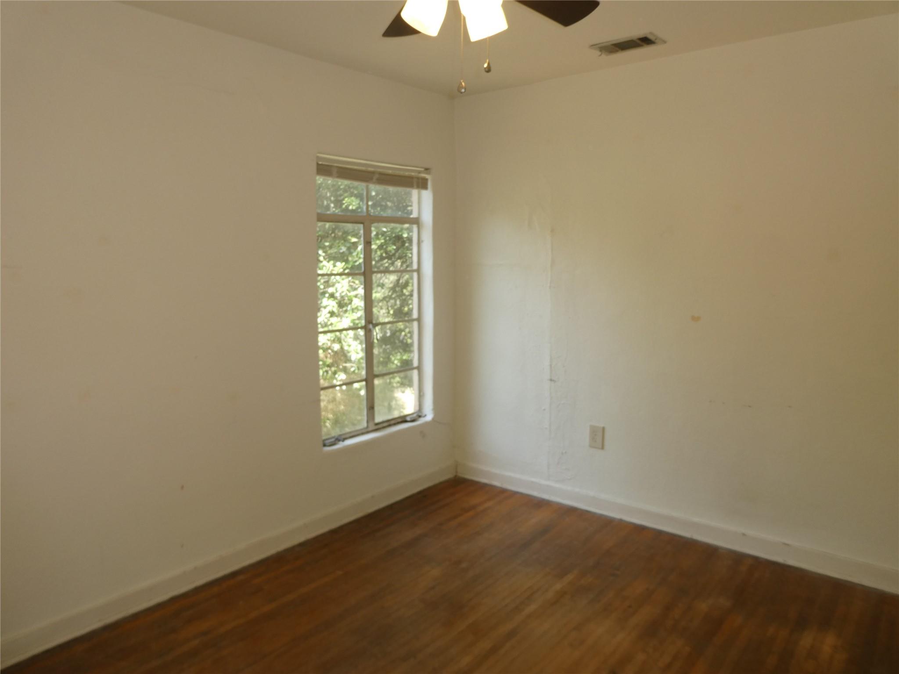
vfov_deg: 56.8
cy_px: 337
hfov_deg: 71.6
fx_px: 623
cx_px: 450
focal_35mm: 24
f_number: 3.3
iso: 80
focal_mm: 4.3
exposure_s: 1/60
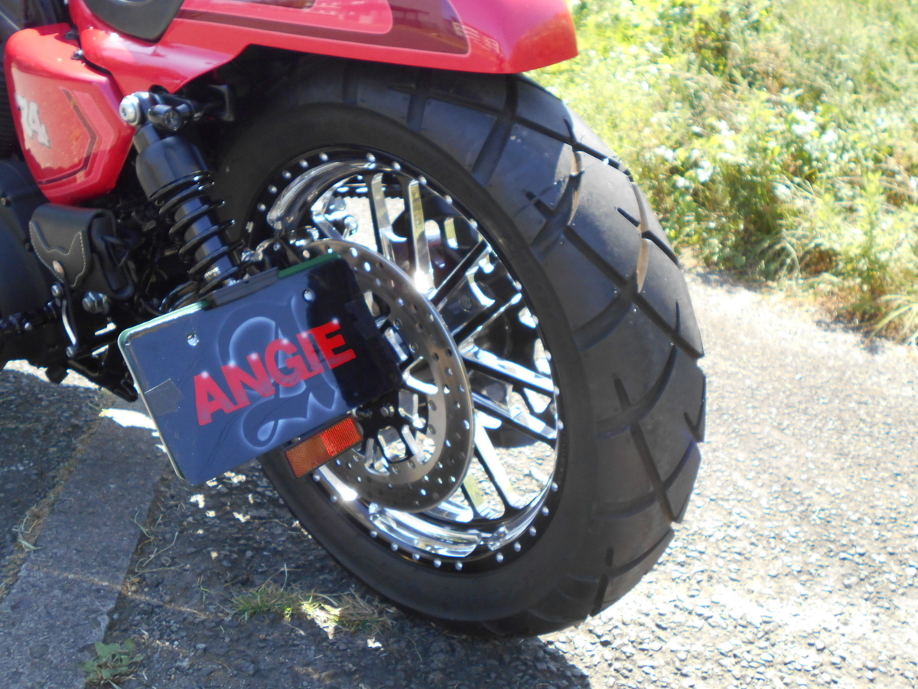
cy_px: 344
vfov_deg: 36.8
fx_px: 1034
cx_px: 459
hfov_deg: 47.9
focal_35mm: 39
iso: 160
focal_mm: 6.7
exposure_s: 1/250
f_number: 3.9
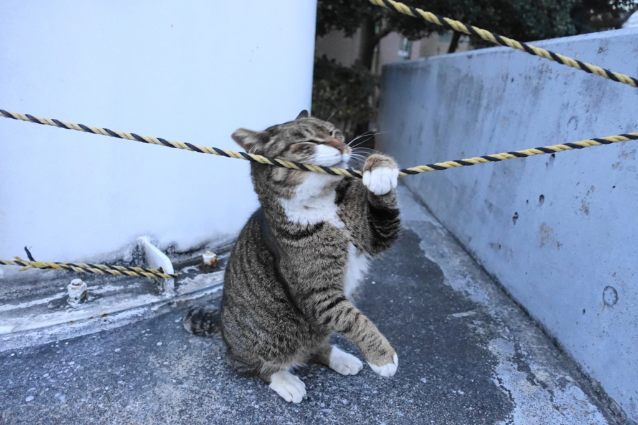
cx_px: 319
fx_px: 425
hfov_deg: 73.7
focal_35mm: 24
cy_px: 212
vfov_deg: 53.1
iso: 1600
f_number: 1.8
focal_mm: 8.8
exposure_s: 1/80
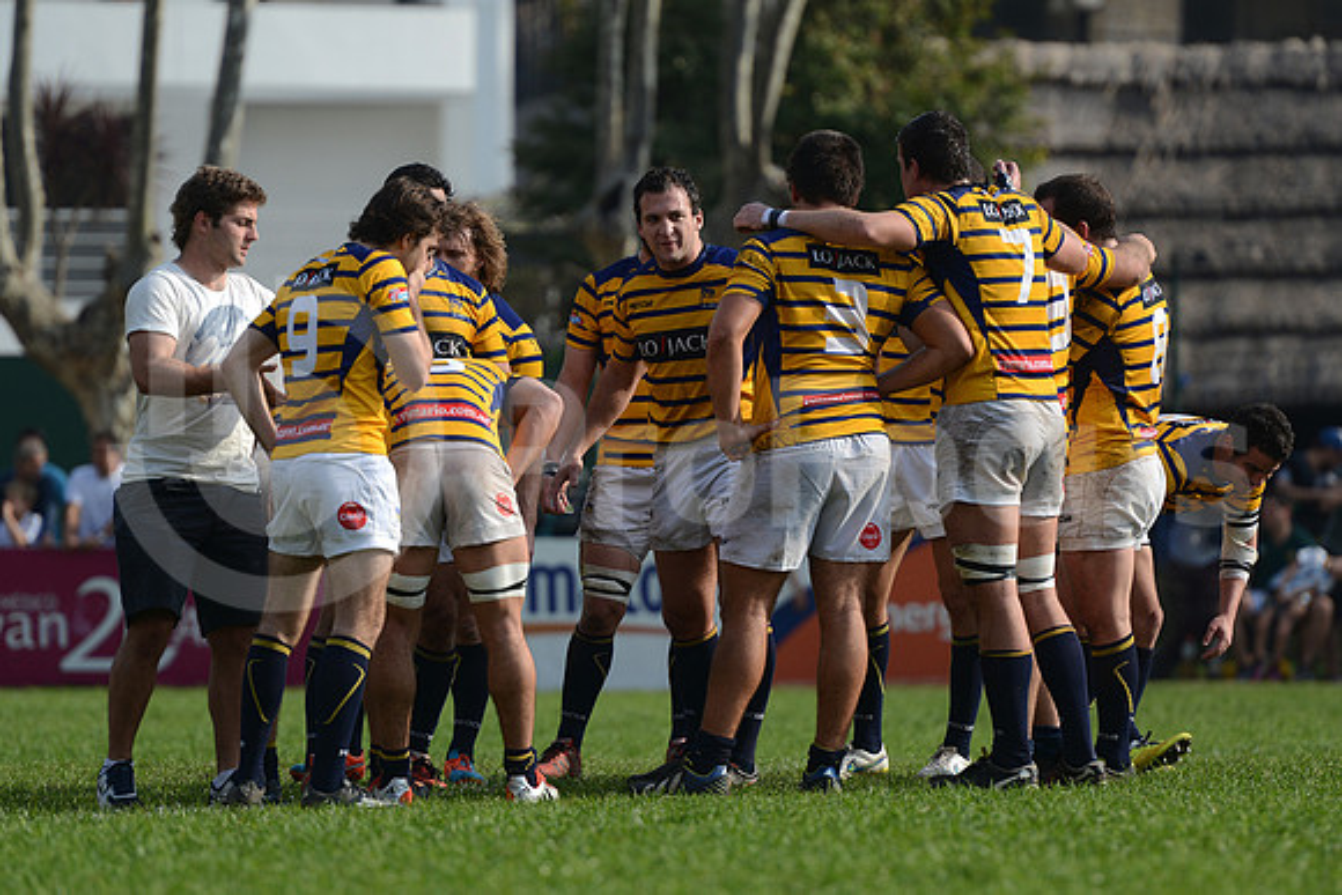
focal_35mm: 280
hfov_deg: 7.4
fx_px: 10440
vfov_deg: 4.9
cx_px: 671
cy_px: 448
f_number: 4
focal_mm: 280
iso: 320
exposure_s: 1/2000
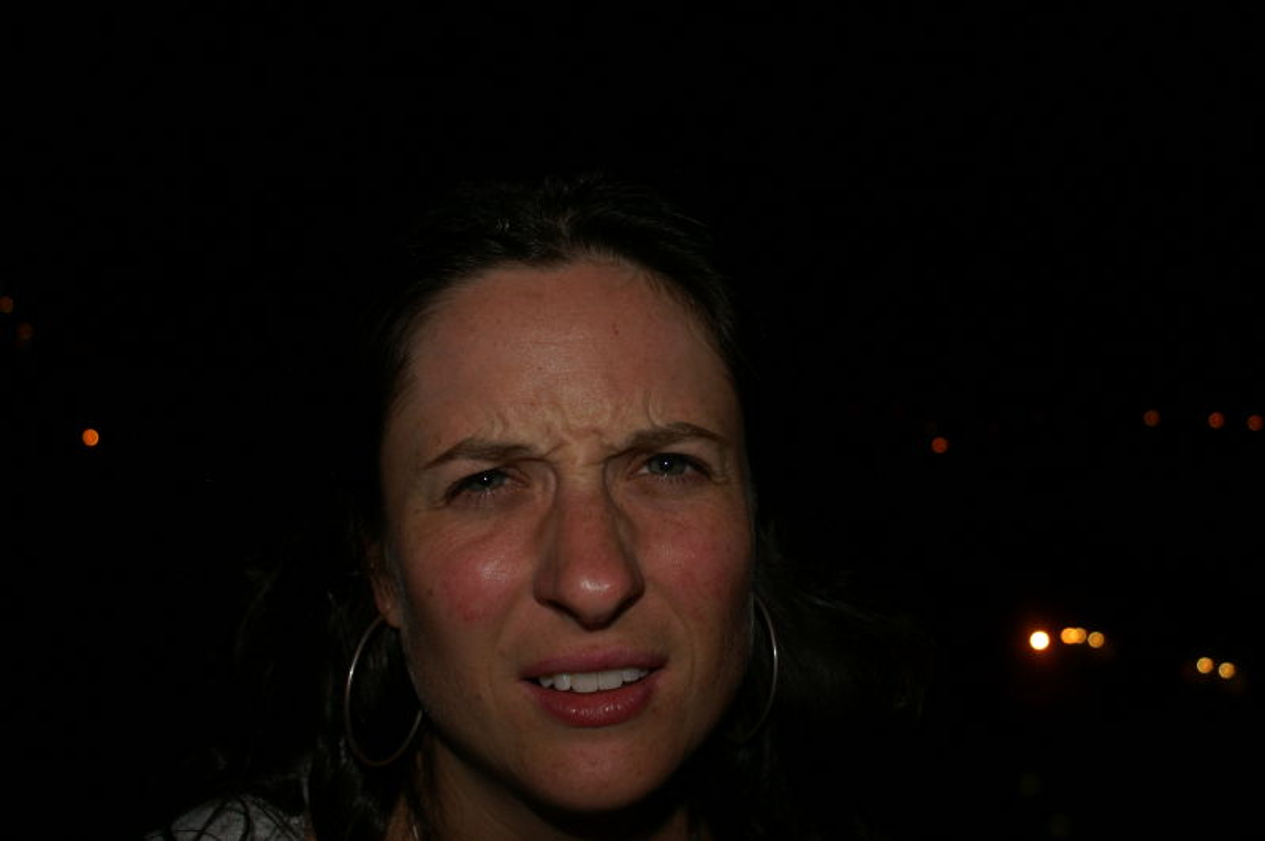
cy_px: 420
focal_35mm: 33
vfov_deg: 39.9
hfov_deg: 57.3
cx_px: 632
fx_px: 1158
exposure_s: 1/60
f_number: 4
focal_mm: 22
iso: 200
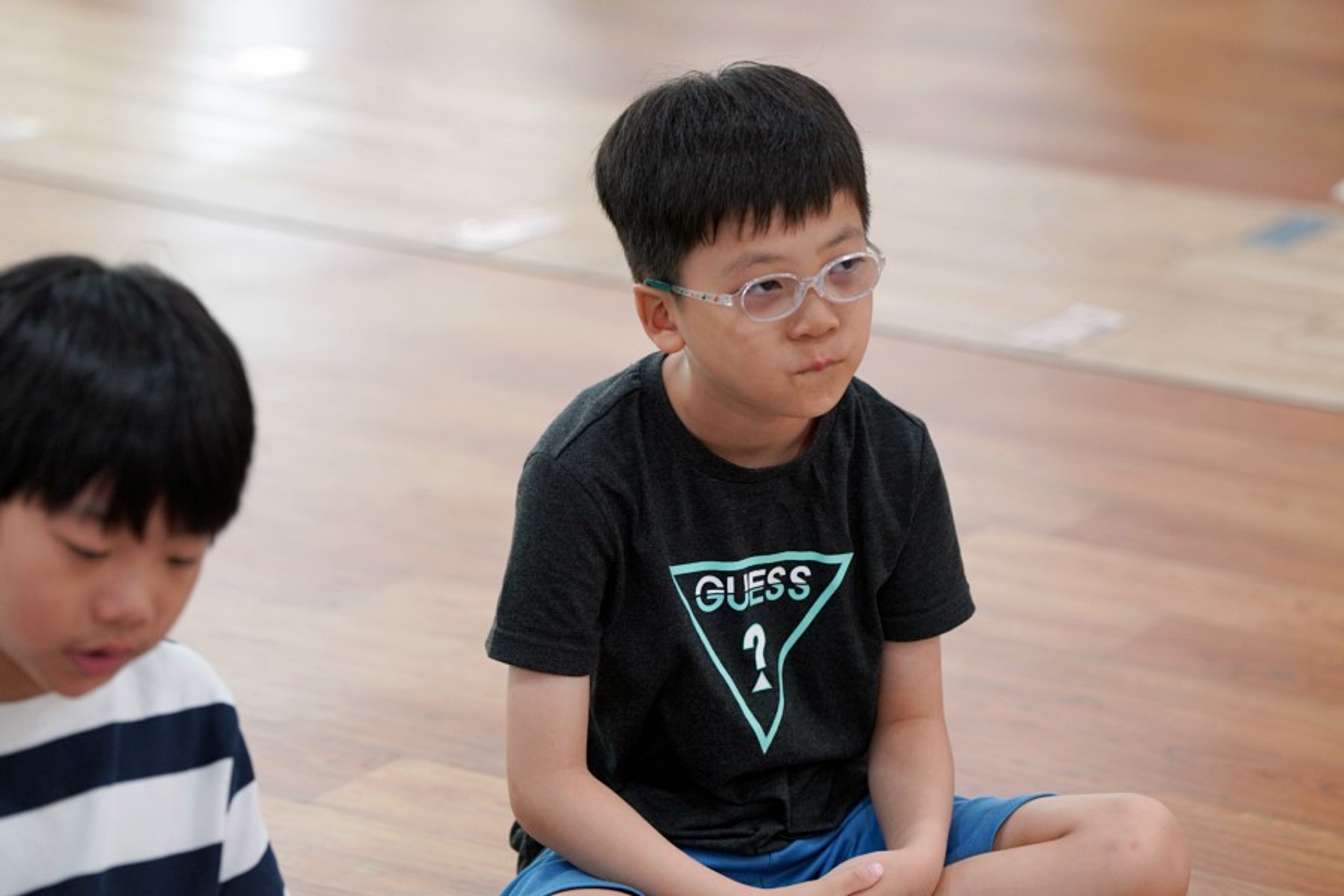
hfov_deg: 14.1
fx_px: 5450
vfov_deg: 9.4
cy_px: 448
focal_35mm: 146
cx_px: 672
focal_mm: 146
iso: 1250
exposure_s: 1/160
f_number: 4
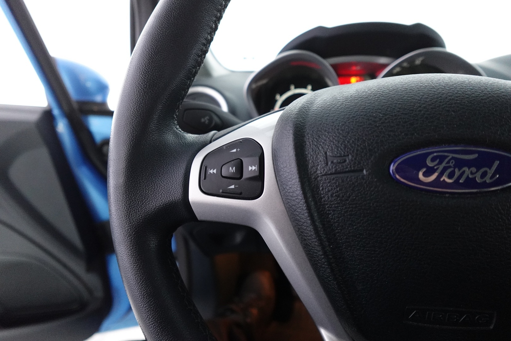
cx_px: 256
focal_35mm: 20
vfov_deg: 61.9
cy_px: 170
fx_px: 284
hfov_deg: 84.0
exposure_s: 1/80
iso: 2000
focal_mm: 7.6
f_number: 2
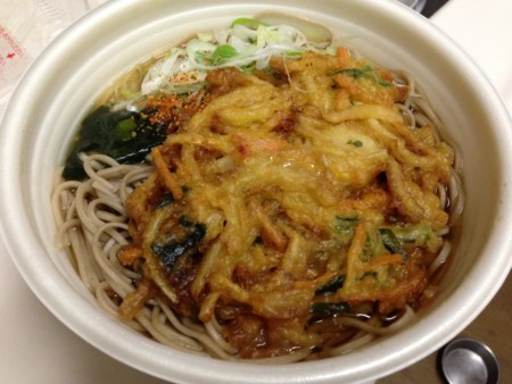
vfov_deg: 43.0
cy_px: 192
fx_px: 488
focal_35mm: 33
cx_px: 256
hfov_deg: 55.3
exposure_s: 1/20
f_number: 2.4
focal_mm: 4.13
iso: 250
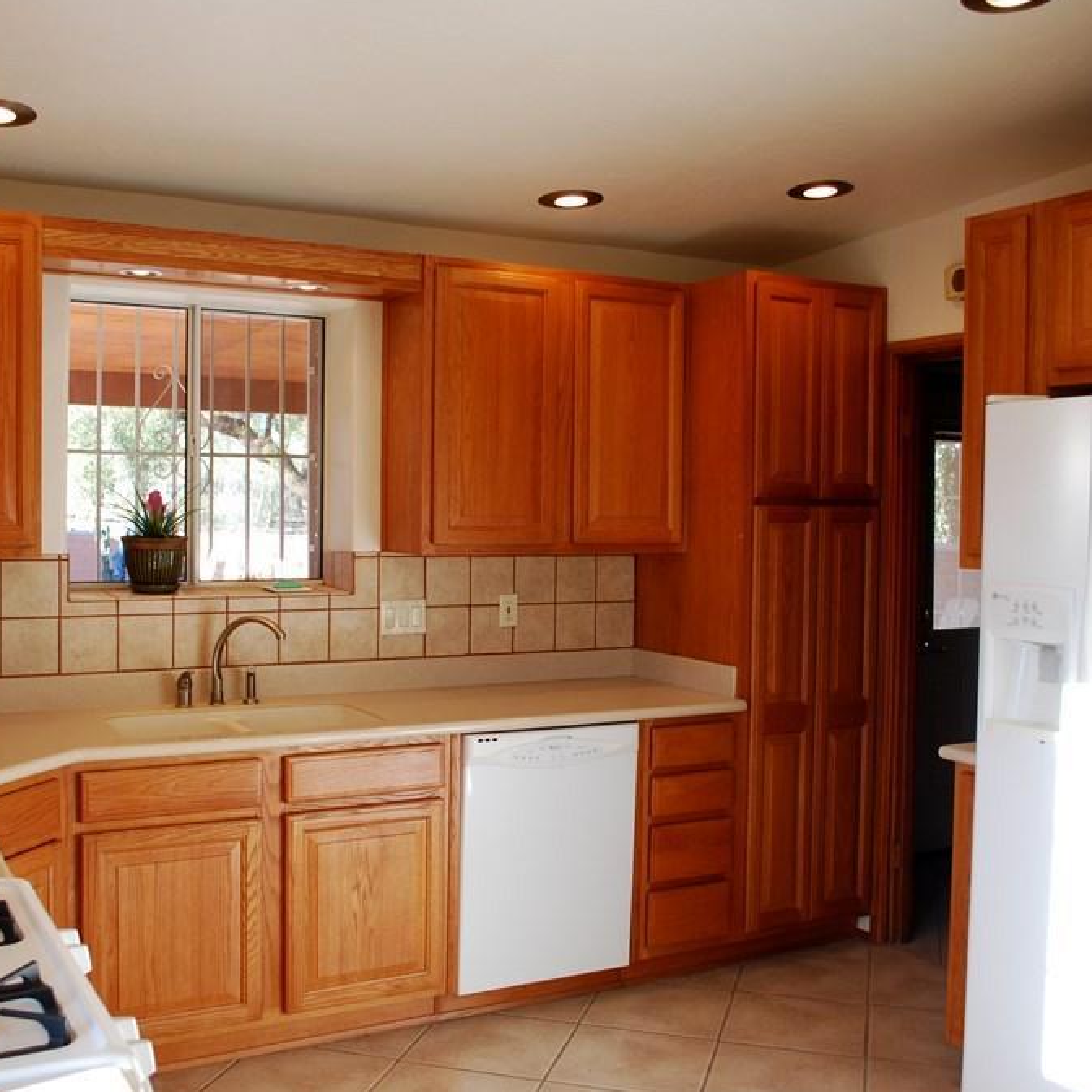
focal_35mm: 35
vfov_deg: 47.2
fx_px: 1249
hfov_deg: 47.2
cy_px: 547
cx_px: 500
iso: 200
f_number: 4
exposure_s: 1/60
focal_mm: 18
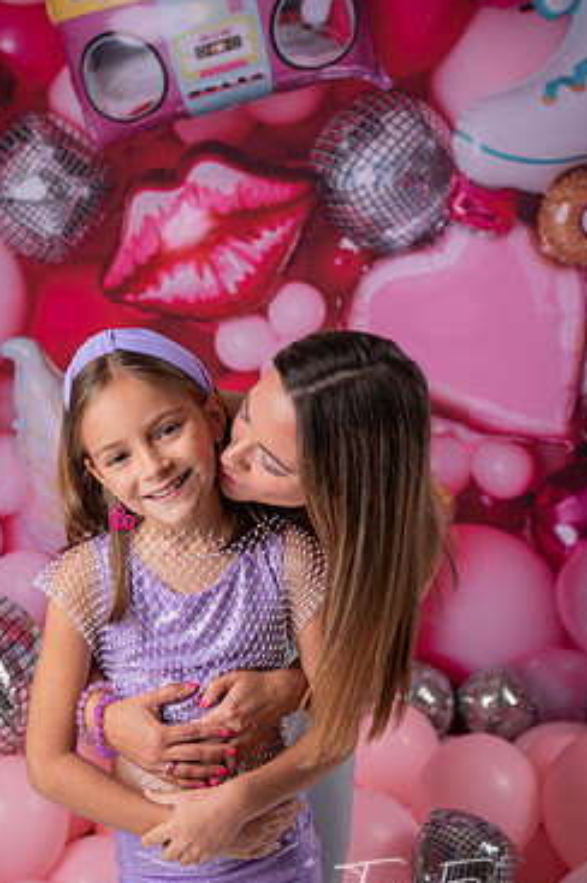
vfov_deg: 36.9
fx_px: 1323
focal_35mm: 54
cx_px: 233
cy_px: 440
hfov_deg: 25.0
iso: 80
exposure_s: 1/100
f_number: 3.5
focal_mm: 44
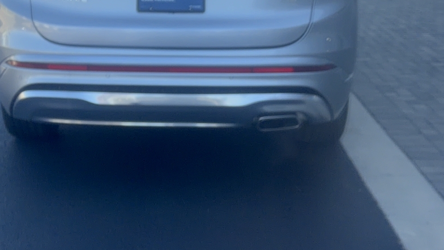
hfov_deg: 32.8
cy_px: 11
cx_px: 185
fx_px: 753
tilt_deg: -9.3
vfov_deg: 18.4
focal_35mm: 64
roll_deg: -1.3
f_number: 1.78
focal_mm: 6.76
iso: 80
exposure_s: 1/1060
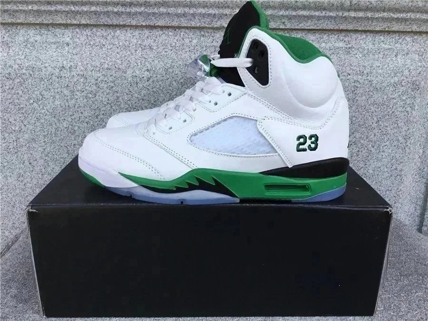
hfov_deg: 58.4
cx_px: 214
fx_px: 383
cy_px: 160
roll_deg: -0.6
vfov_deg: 45.4
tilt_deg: -17.8
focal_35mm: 31
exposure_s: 1/468
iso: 25
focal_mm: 3.3
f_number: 2.4
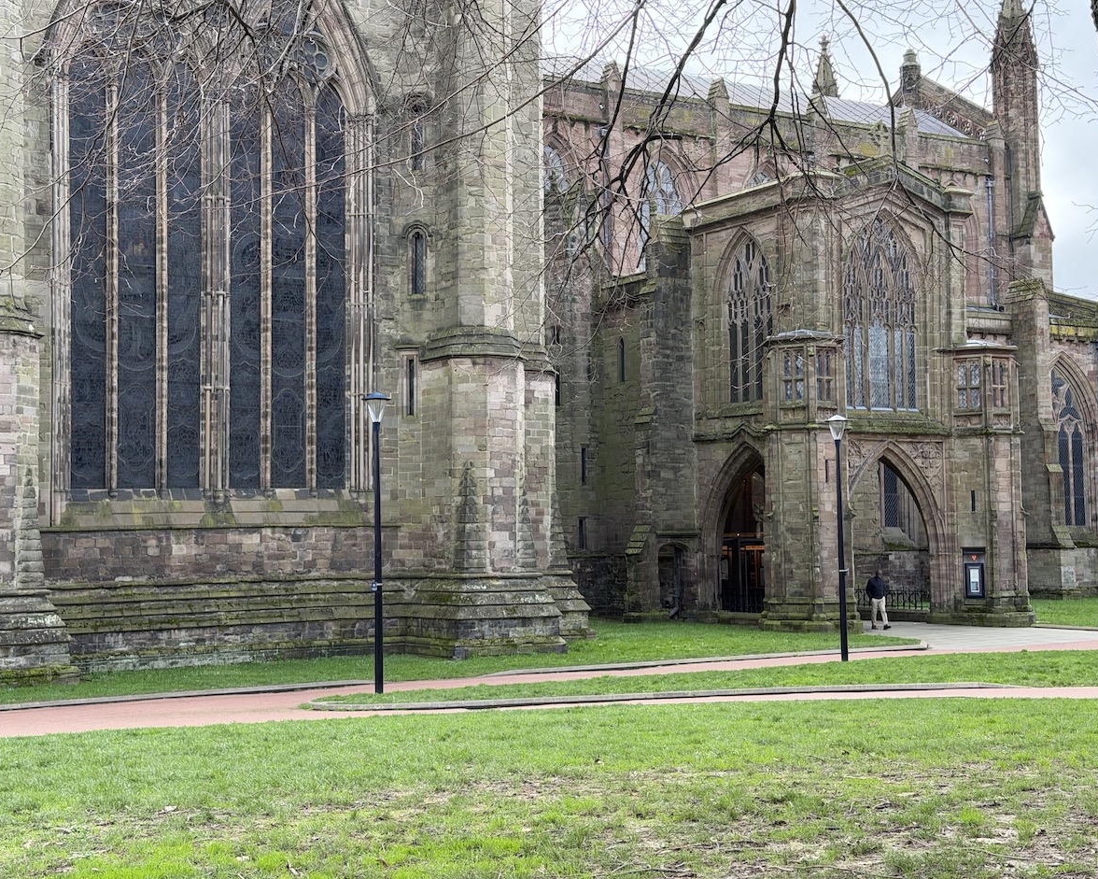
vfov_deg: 29.7
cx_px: 526
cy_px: 433
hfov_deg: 36.6
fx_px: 1657
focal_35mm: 51
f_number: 1.78
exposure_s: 1/587
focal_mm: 6.76
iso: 100
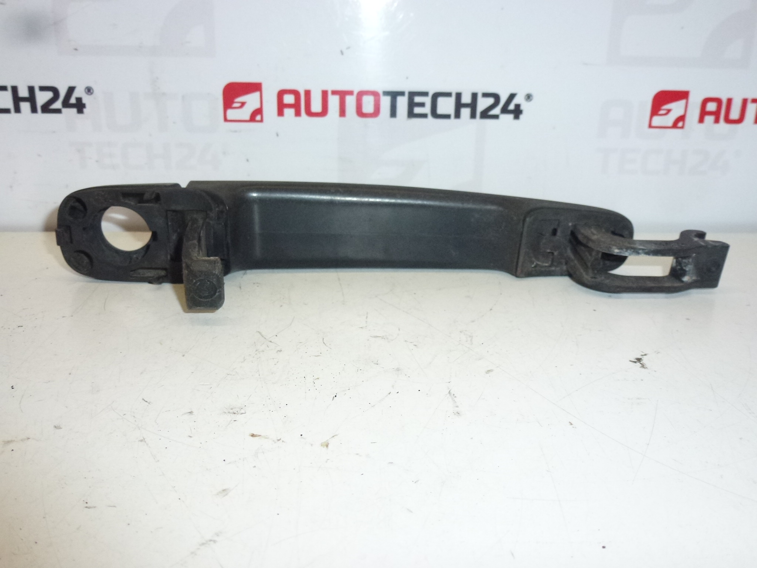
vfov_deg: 46.8
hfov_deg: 60.0
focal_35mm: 30
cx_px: 378
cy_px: 284
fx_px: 656
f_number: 3.5
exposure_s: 1/400
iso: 400
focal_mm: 5.4
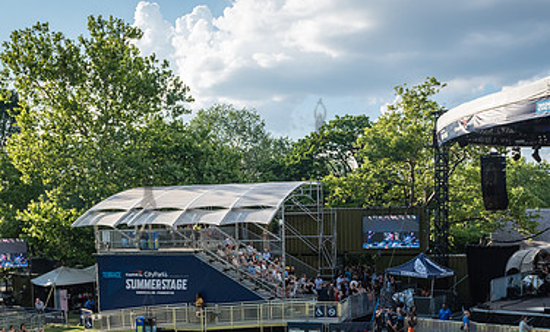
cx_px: 319
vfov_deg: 30.3
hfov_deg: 49.5
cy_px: 276
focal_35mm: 40
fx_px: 594
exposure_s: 1/1600
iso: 400
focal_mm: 24
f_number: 4
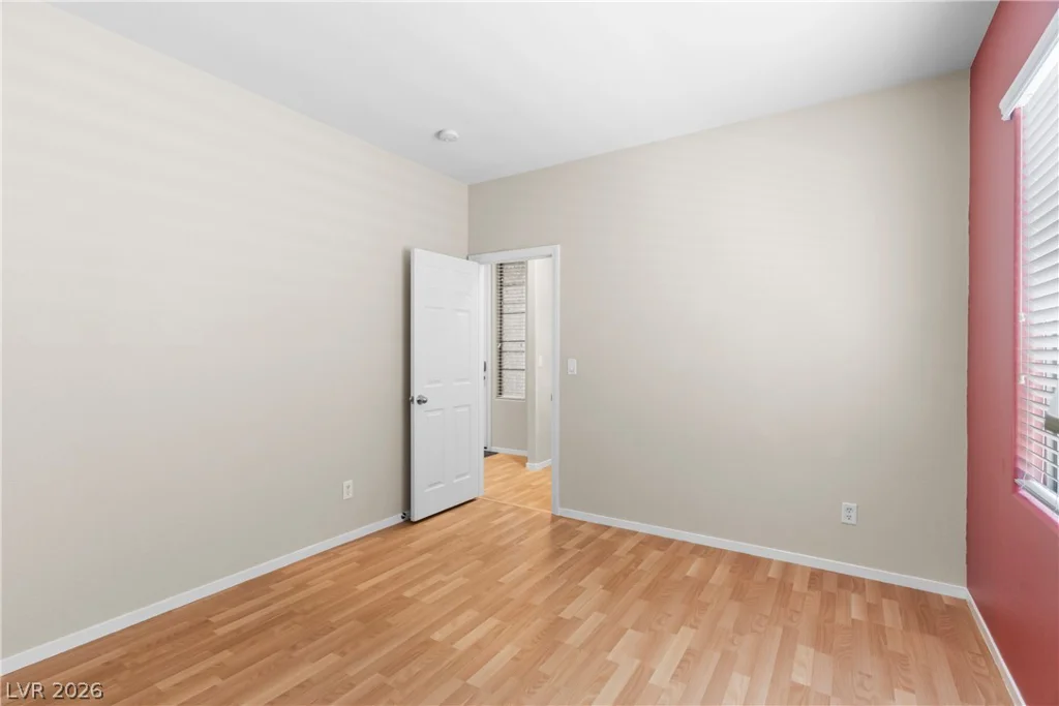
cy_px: 353
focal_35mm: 17
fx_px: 500
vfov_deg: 70.5
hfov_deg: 93.3
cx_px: 530
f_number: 8
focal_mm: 17
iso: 400
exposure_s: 1/5
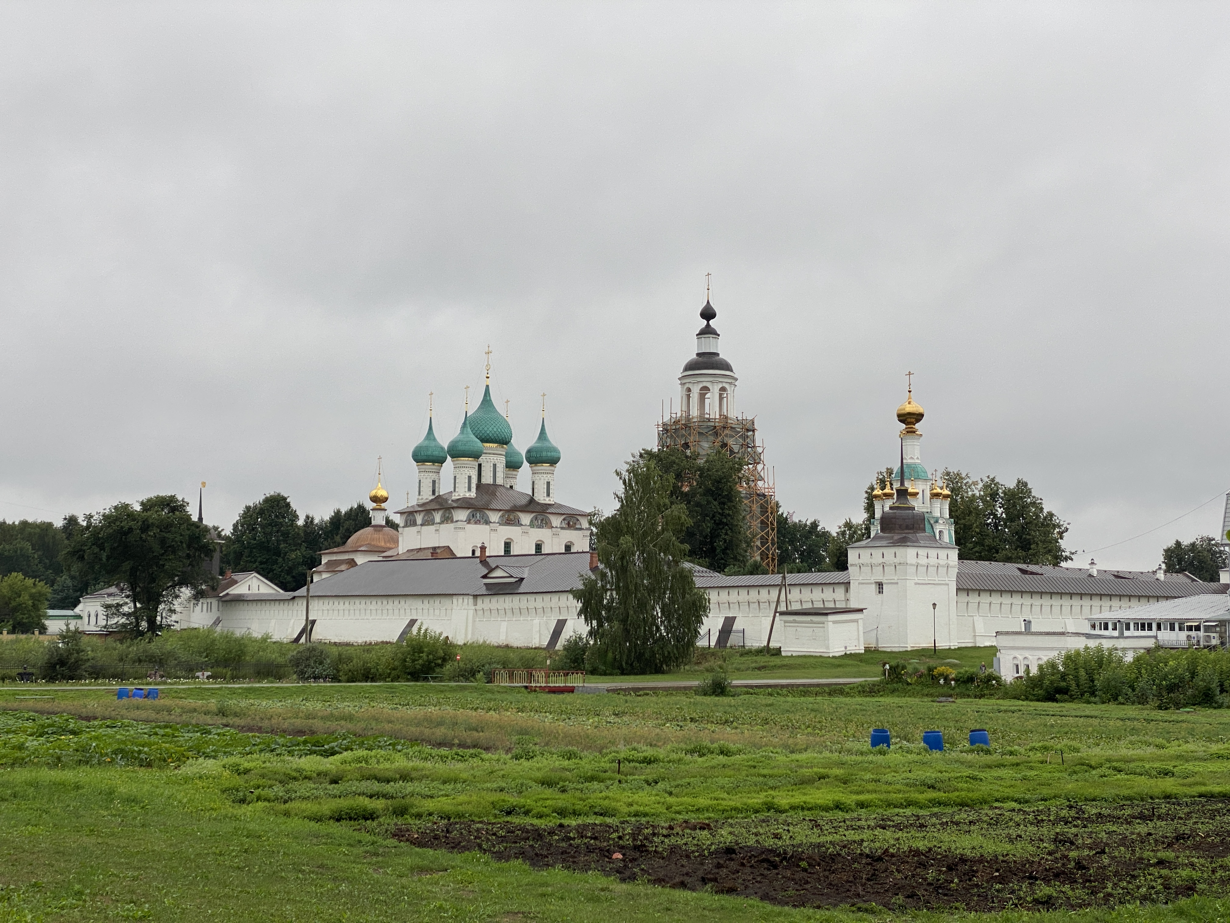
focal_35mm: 52
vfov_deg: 28.0
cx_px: 615
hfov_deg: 36.8
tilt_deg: +4.4
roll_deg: -0.3
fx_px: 1848
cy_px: 462
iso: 20
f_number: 2
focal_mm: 6
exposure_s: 1/209
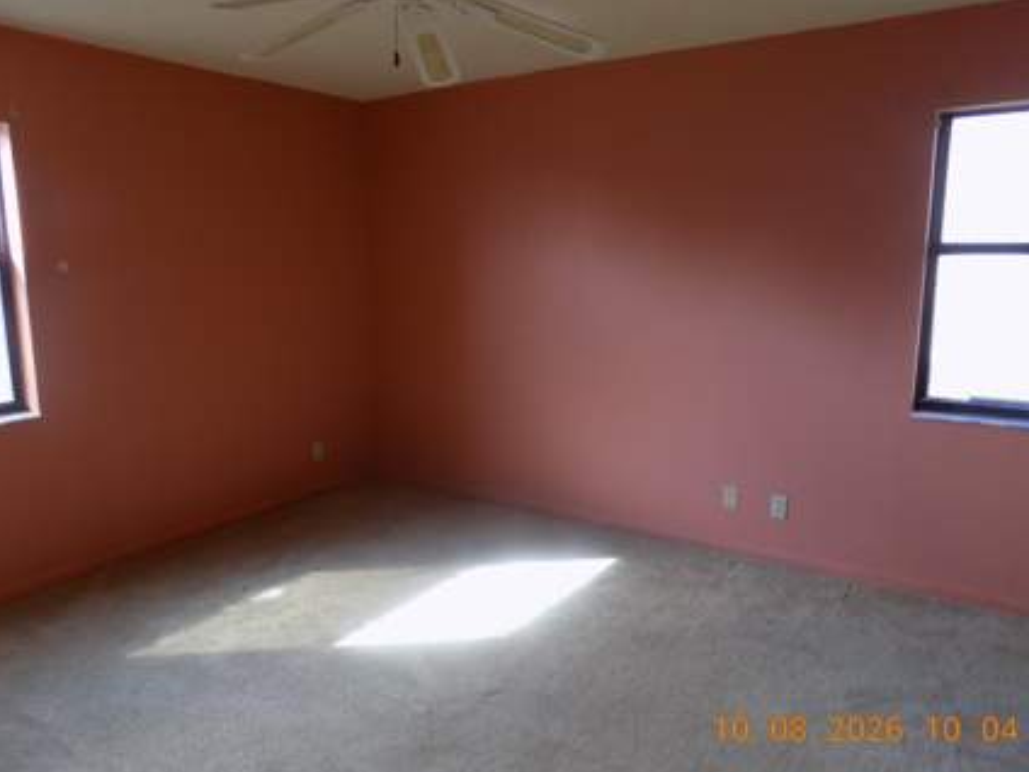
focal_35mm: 26
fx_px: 773
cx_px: 495
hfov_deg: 67.3
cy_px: 392
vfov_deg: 53.1
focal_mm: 4
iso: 80
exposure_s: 1/40
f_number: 3.1
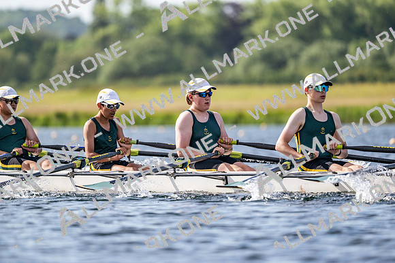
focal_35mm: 400
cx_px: 198
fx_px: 4390
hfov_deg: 5.2
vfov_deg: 3.4
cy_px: 132
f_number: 4.5
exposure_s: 1/2500
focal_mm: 400
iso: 280
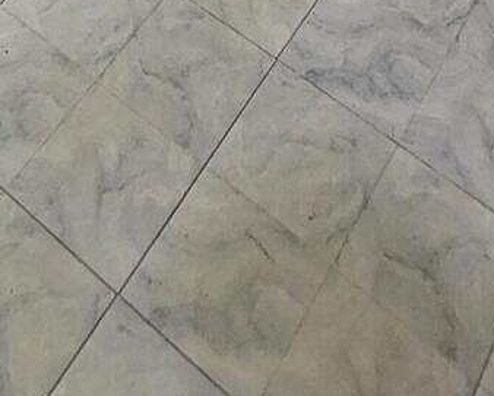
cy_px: -919
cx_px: 114
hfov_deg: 25.0
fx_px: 1097
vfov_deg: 10.2
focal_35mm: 75
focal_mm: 2.2
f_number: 2.2
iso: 320
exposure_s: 1/30
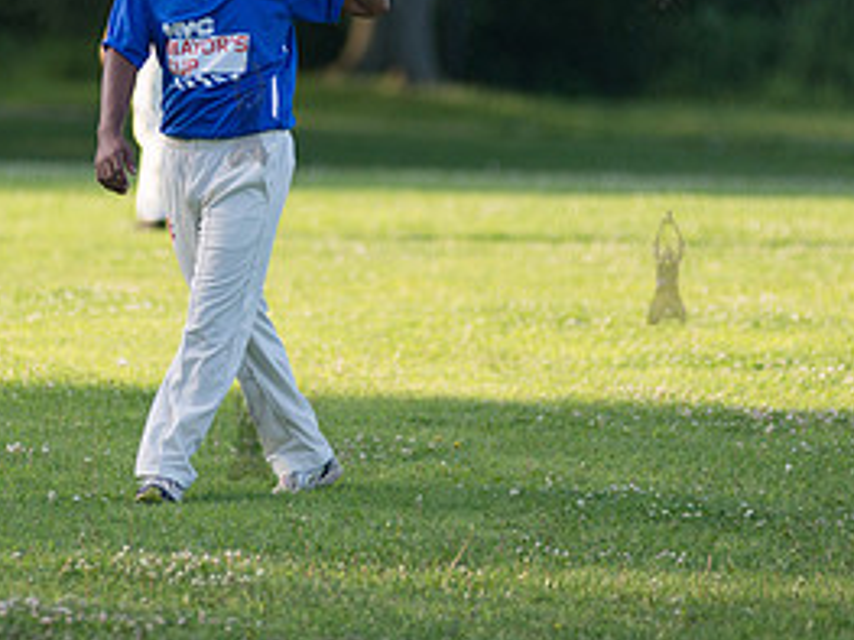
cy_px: 109
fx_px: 9691
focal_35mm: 393
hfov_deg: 5.0
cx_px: 247
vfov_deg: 3.8
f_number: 2.8
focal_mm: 185
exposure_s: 1/2000
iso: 400
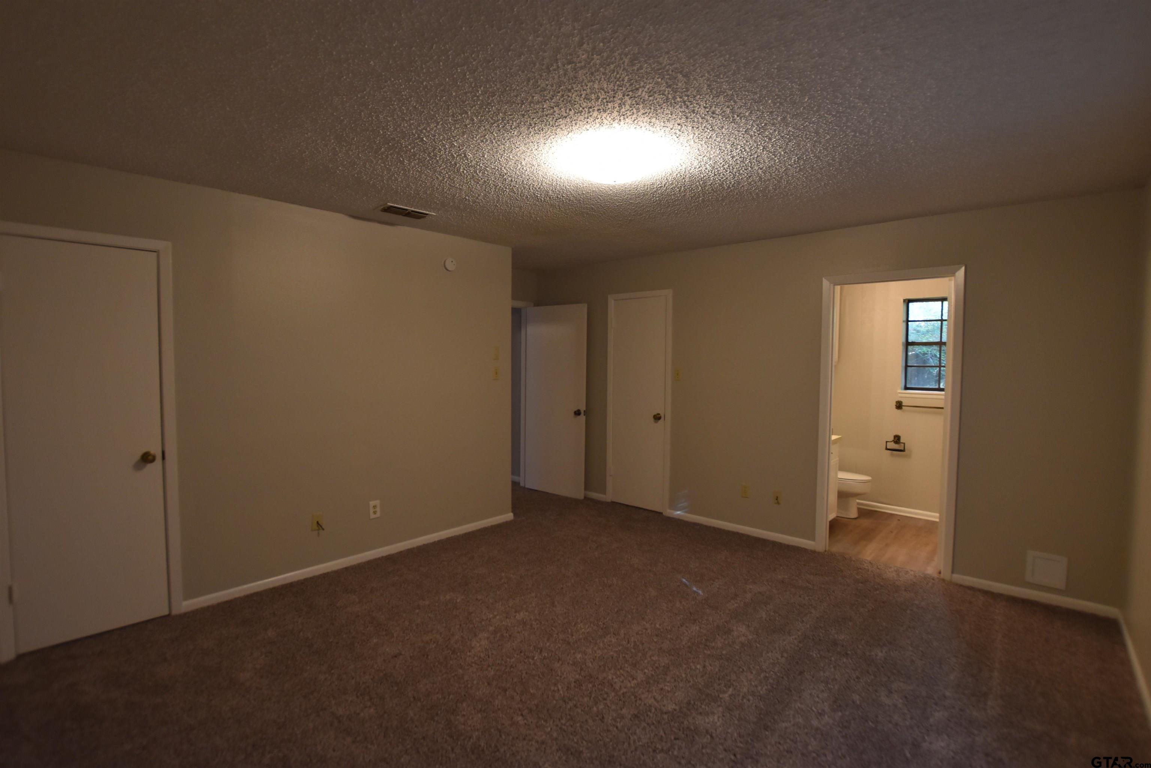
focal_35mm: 15
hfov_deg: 100.4
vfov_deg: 77.3
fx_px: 480
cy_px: 384
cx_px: 576
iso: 640
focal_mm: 10
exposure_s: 1/60
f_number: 4
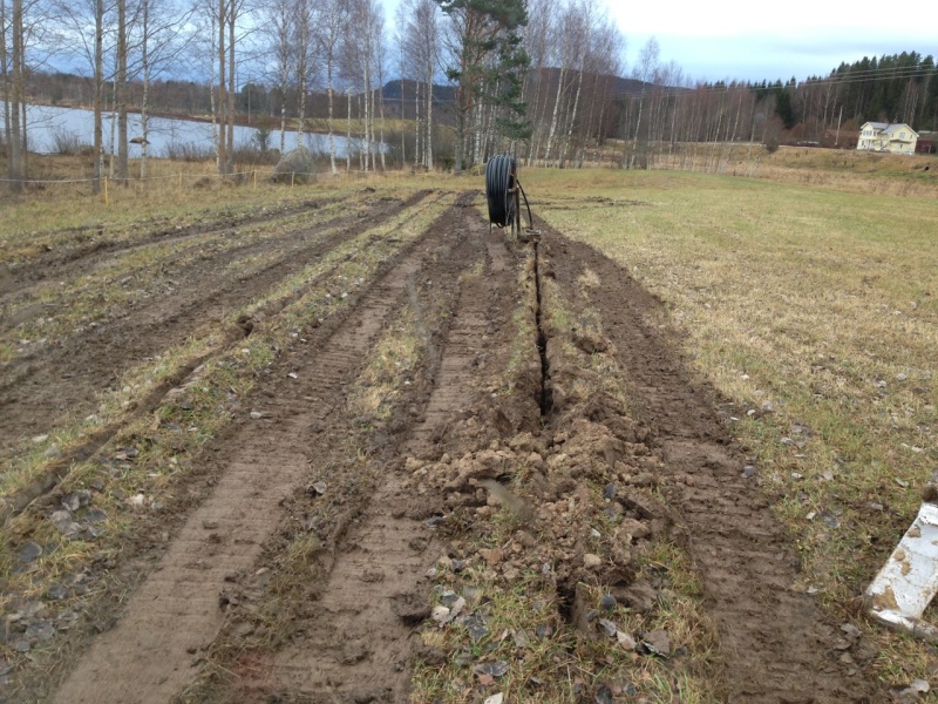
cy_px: 352
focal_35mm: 33
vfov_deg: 42.9
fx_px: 894
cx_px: 469
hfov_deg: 55.4
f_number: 2.4
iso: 50
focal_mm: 4.13
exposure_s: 1/30
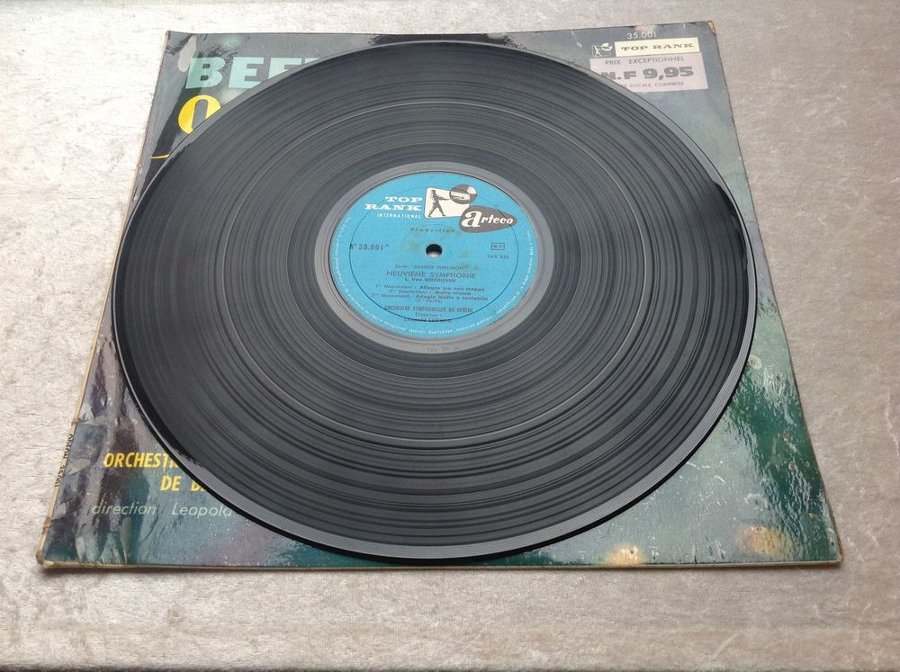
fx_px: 909
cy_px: 336
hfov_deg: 52.7
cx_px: 450
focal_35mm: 35
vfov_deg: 40.6
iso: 80
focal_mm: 4.28
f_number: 2.4
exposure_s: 1/120
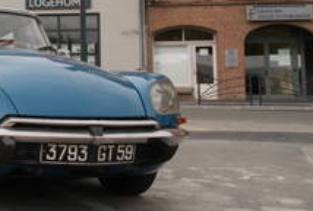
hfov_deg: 28.9
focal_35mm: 63
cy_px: 12
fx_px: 549
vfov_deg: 21.1
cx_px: -28
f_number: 11
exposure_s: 1/200
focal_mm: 18
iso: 200
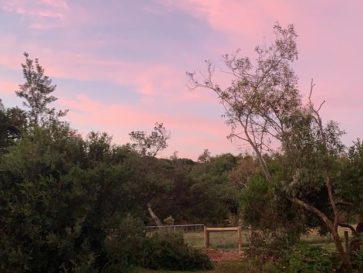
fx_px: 347
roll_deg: -0.5
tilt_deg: +10.7
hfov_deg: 55.3
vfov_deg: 43.1
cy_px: 136
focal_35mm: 33
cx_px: 182
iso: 160
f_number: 1.8
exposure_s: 1/60
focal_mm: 4.25
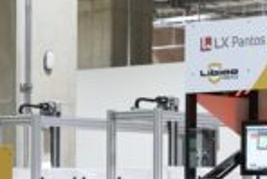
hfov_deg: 10.7
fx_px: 1396
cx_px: 348
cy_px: 228
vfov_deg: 7.3
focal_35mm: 188
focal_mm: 40
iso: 1250
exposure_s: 1/40
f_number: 5.6
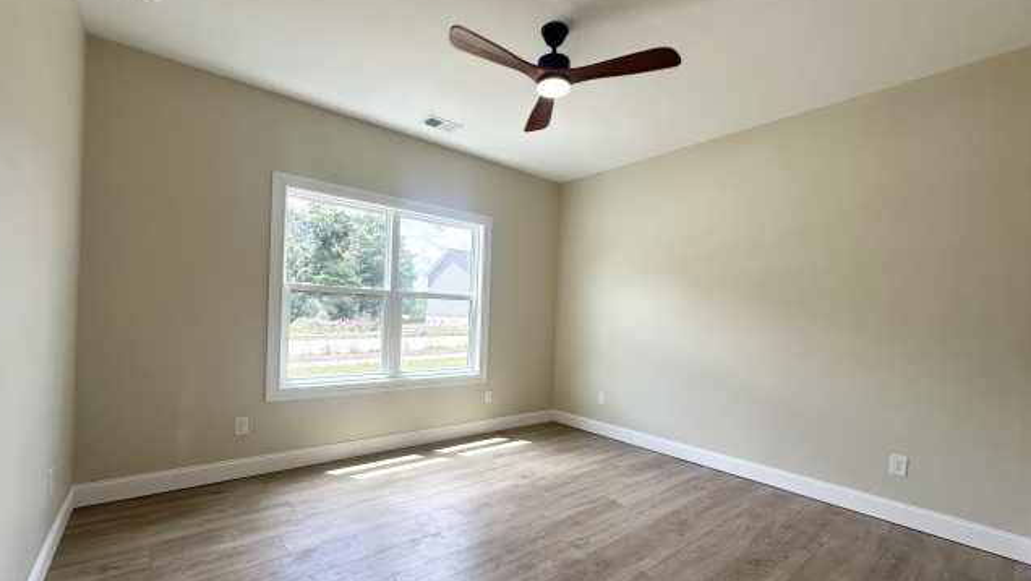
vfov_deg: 67.0
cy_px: 316
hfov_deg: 99.4
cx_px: 515
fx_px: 437
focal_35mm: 16
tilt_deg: -0.2
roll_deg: -2.1
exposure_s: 1/310
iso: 40
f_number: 2.2
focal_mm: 2.22
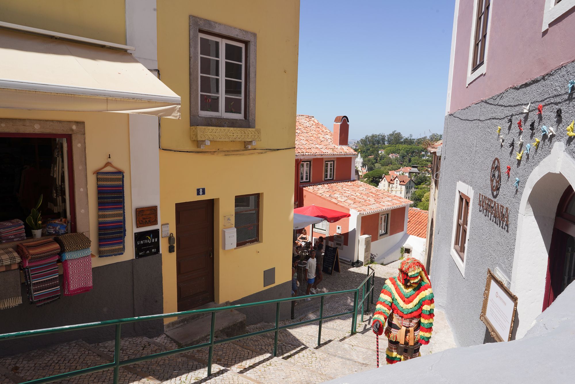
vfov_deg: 53.1
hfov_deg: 73.7
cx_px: 288
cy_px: 192
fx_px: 383
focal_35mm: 24
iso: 100
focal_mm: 24
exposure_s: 1/100
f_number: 16
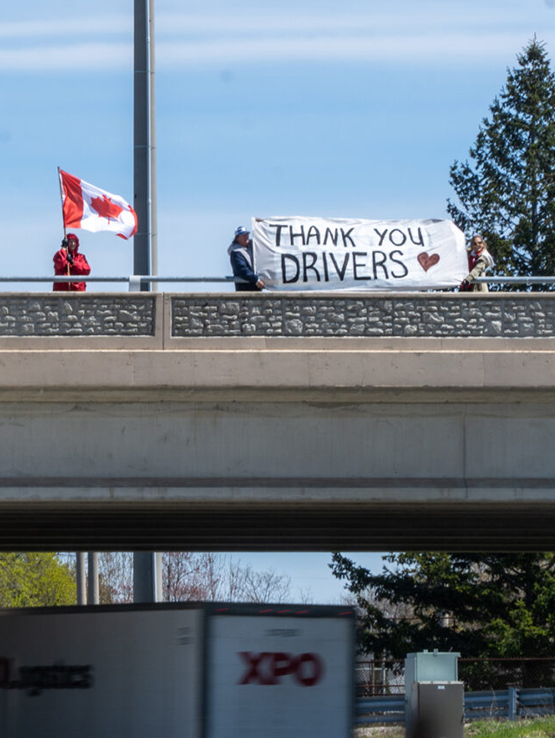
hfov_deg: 5.8
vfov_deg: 7.7
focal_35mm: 258
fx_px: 5507
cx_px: 32
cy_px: 419
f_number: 20
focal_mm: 88
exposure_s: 1/60
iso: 160
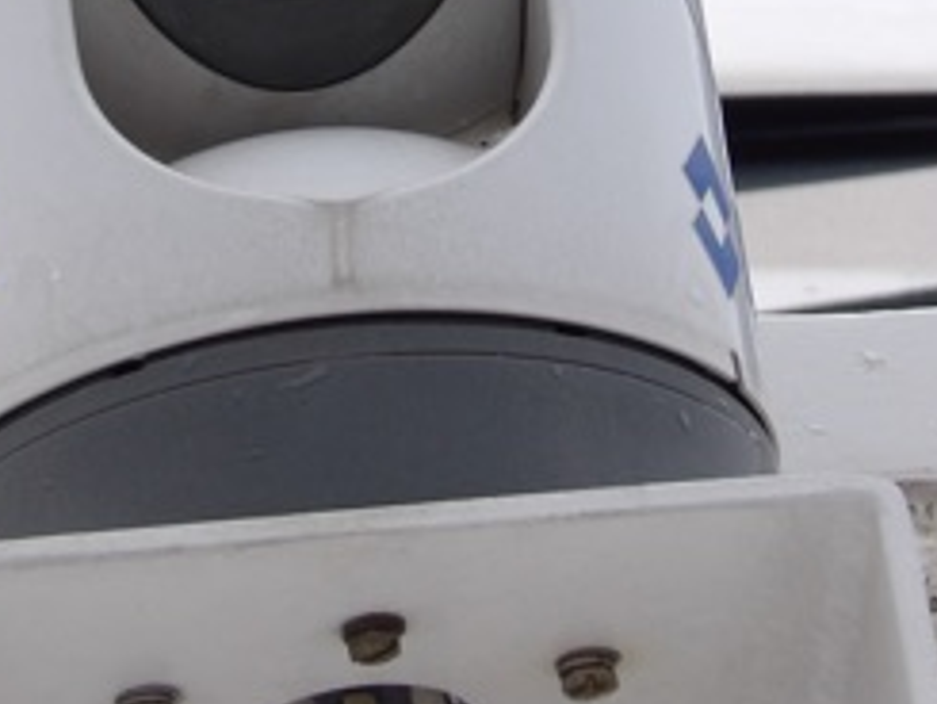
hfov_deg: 6.7
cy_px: -50
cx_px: 482
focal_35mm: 296
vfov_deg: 5.0
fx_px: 8016
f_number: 4.2
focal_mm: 21.7
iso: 100
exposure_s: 1/101
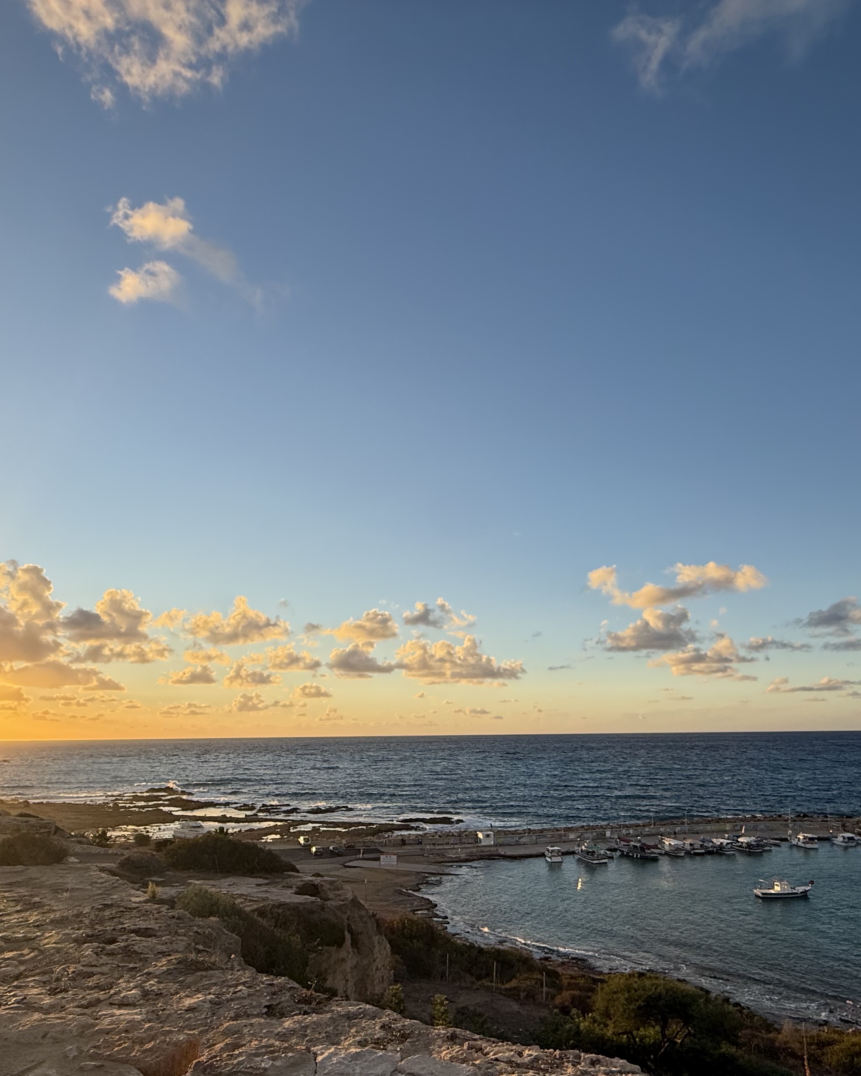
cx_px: 451
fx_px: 733
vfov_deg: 71.4
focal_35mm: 23
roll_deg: +0.7
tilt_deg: +4.6
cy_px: 675
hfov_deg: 60.8
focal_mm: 2.22
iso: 50
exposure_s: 1/1259
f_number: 2.2
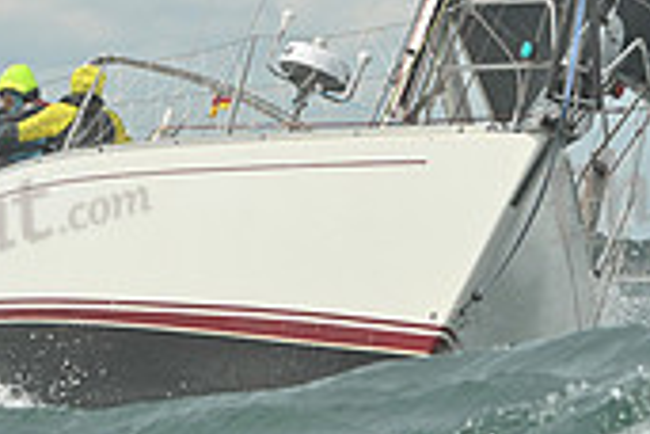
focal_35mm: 339
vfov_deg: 4.0
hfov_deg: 6.1
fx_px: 6120
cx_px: 350
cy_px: 2
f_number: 11
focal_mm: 100
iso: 320
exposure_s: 1/1250
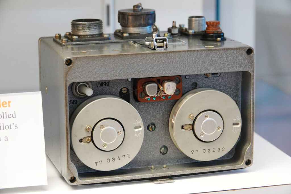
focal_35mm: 107
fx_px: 865
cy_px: 97
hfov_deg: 19.1
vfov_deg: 12.8
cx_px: 146
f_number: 4
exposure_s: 1/10
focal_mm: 39.4
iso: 800
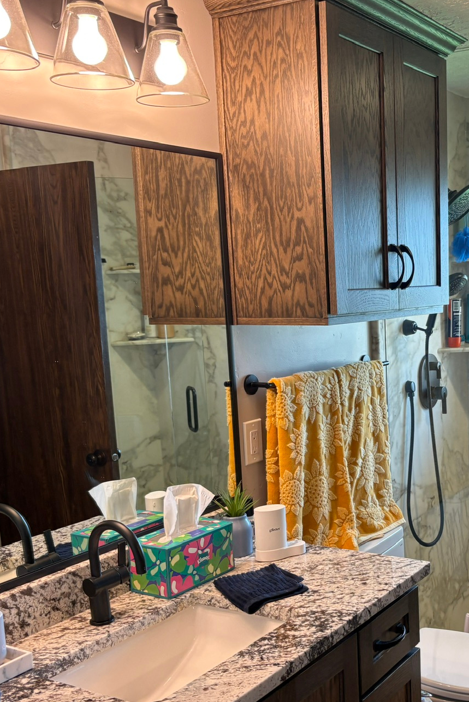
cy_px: 414
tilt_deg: -9.9
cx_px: 385
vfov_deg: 45.2
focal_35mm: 43
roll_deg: +2.0
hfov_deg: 30.3
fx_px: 840
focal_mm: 5.96
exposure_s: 1/60
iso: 80
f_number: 1.6
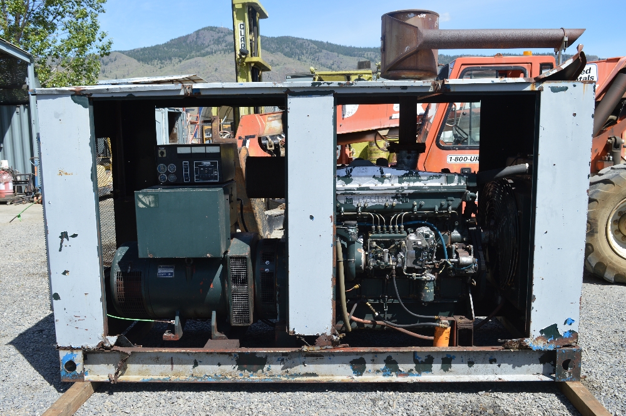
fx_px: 547
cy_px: 208
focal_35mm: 32
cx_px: 313
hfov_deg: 59.5
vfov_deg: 41.6
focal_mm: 21
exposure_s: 1/200
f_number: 7.1
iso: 100
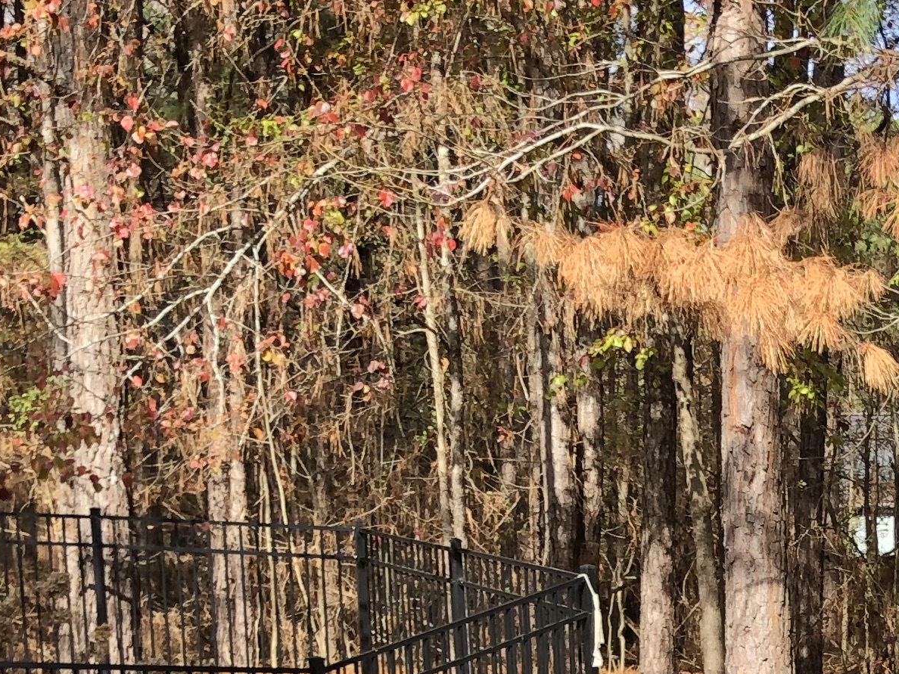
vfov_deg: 14.1
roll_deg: +0.0
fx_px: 2467
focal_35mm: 95
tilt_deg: -9.8
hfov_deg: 19.7
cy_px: 1132
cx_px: 1000
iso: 20
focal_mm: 4
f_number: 1.8
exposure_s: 1/242
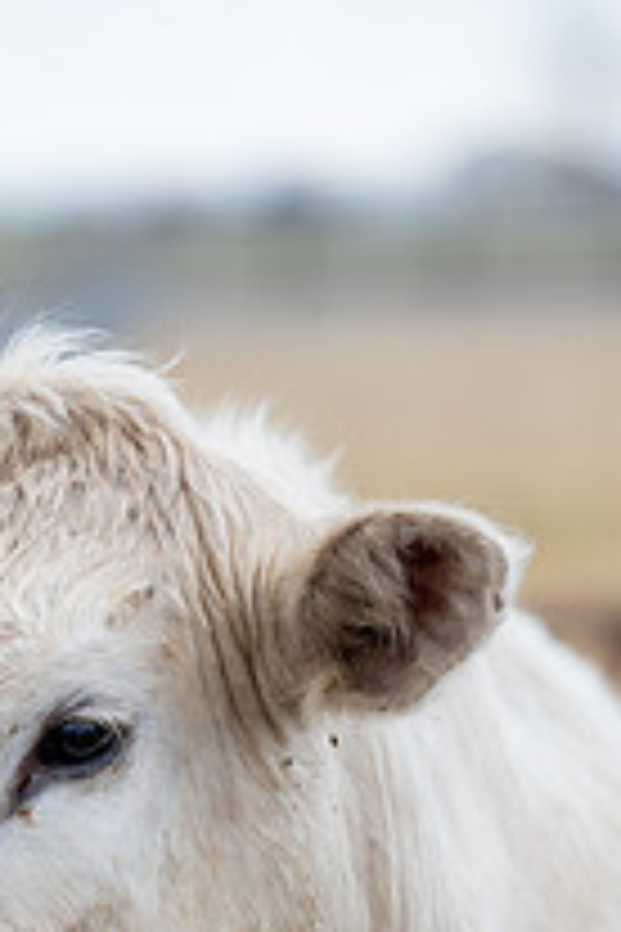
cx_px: 36
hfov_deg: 4.9
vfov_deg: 7.3
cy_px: 788
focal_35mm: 282
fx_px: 7296
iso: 125
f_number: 2.8
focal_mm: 130
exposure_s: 1/1000
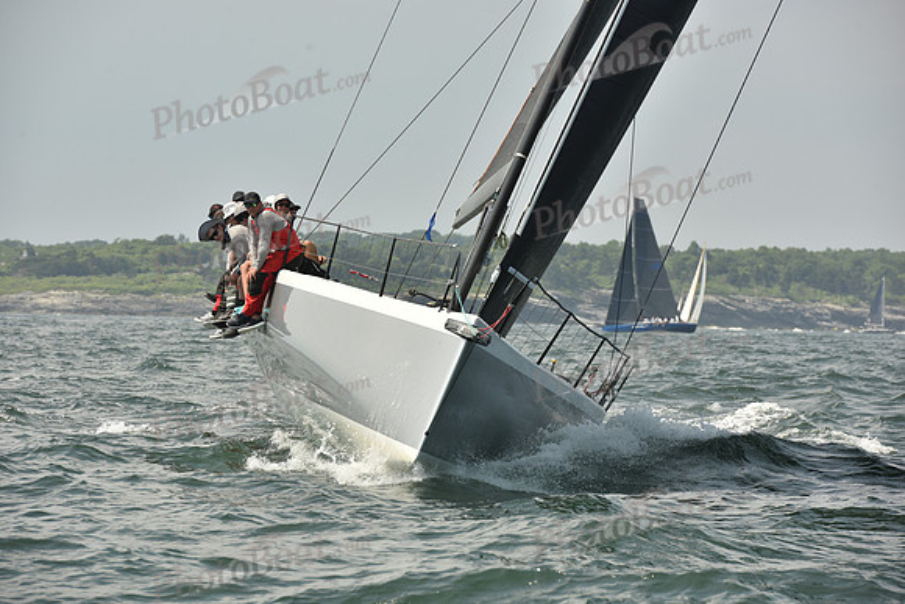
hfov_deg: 10.3
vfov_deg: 6.9
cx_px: 452
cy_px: 302
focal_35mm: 200
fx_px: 5029
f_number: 9
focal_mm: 200
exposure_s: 1/800
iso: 250
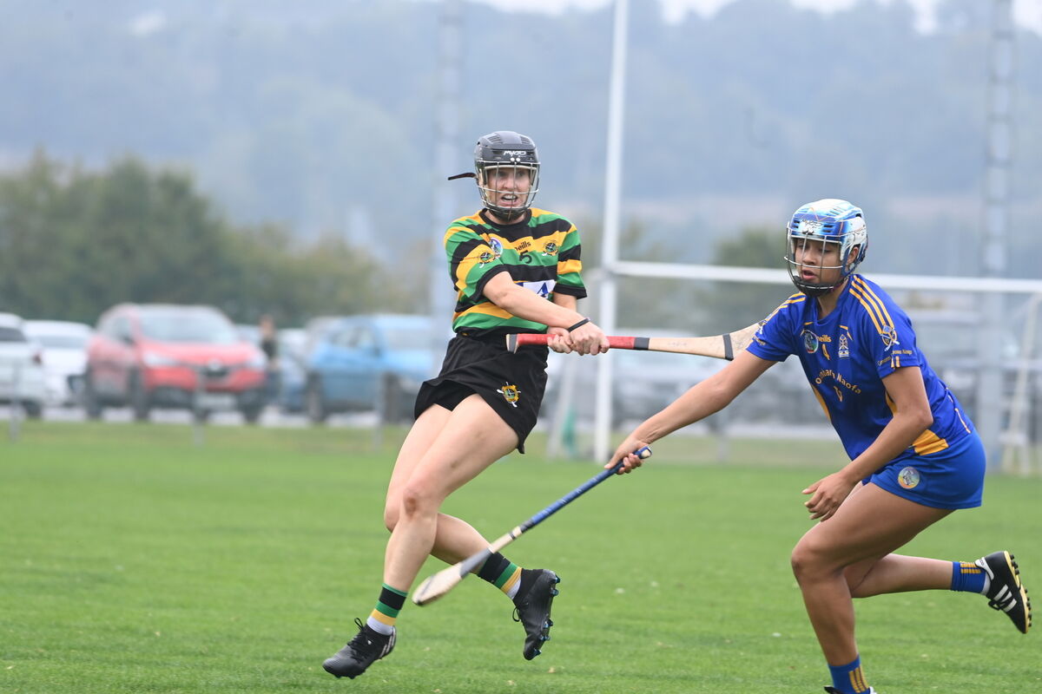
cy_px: 347
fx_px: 8104
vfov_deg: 4.9
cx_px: 521
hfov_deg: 7.4
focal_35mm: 280
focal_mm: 280
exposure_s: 1/800
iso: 1000
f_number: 5.6
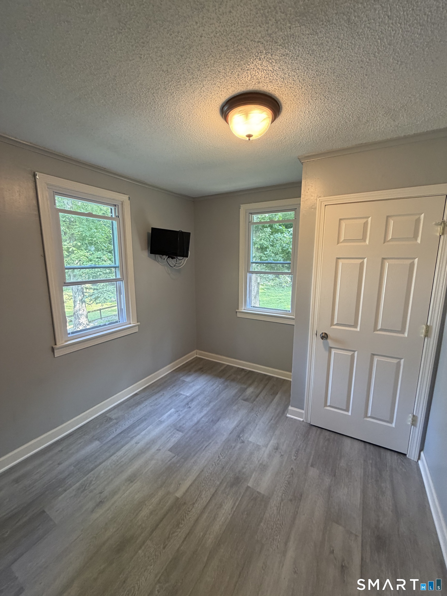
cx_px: 224
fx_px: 241
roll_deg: +0.5
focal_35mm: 14
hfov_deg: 85.7
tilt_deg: -10.0
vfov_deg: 102.1
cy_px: 298
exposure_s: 1/60
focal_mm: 2.22
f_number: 2.2
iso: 200
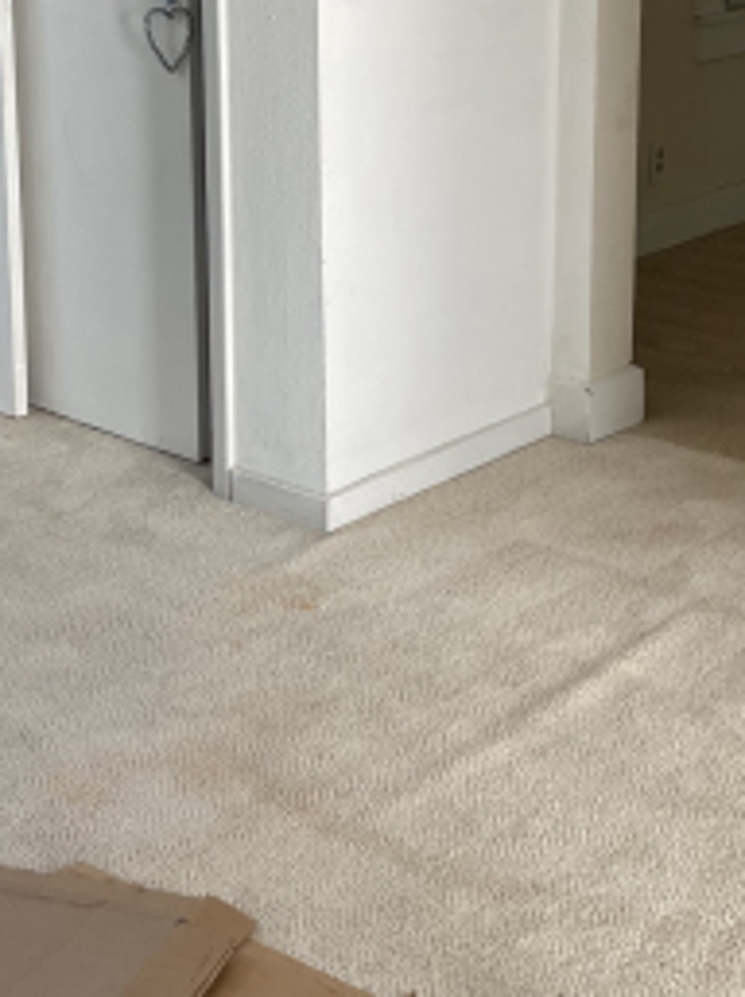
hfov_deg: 22.5
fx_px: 1870
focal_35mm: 65
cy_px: 336
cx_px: 376
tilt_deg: -18.3
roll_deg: -0.1
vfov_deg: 29.7
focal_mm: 5.1
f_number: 1.6
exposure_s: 1/121
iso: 125
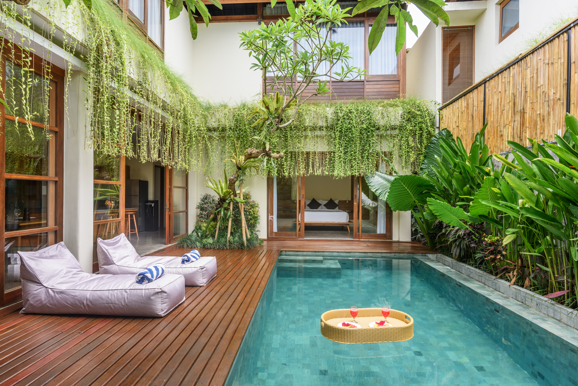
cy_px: 193
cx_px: 289
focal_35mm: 20
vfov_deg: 62.0
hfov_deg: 84.0
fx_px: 321
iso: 64
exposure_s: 1/10
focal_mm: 20
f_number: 11
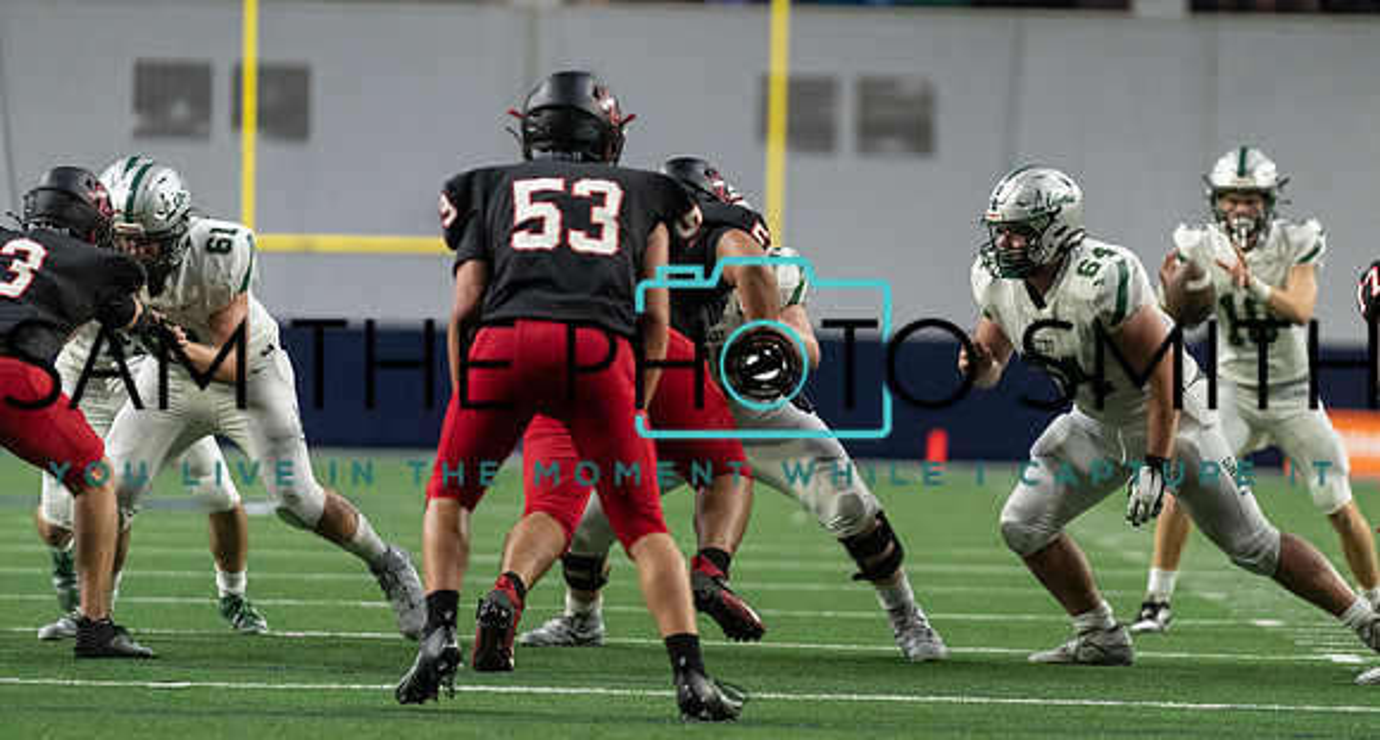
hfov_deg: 9.6
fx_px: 8194
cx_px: 729
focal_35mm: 226
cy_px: 354
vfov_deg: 5.2
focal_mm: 200
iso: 4000
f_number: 2.8
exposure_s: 1/1000
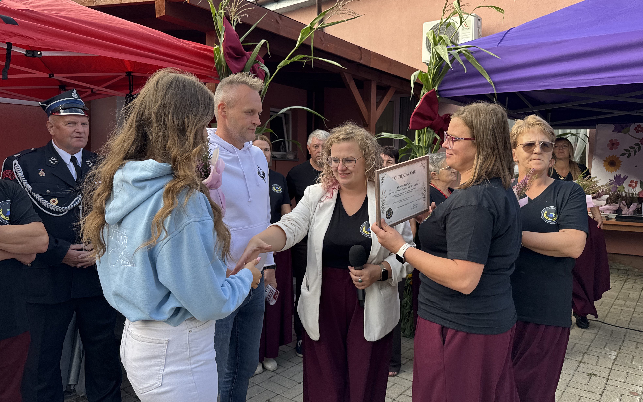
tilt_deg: -1.2
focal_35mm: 26
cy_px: 191
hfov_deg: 70.4
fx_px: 456
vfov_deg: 47.6
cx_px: 324
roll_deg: -1.1
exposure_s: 1/503
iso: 80
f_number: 1.78
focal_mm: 6.76
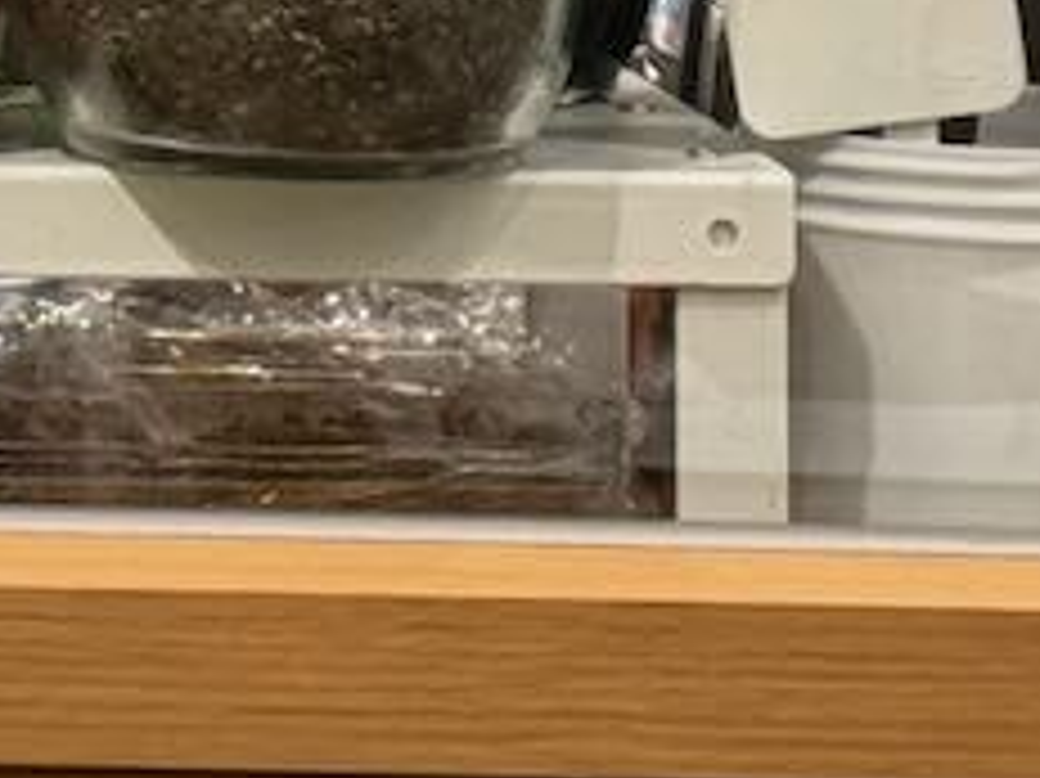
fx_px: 9999
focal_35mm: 333
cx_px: -833
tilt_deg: -0.6
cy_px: -1291
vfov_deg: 4.3
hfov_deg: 5.8
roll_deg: -1.3
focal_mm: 6.86
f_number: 1.78
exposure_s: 1/100
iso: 100
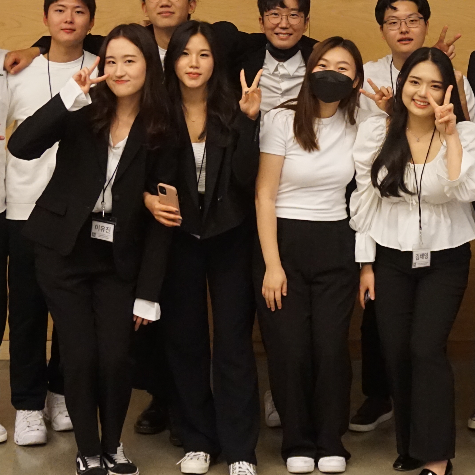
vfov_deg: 20.1
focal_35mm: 86
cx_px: 385
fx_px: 1335
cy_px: 139
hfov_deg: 19.9
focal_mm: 24
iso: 3200
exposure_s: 1/80
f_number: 4.5
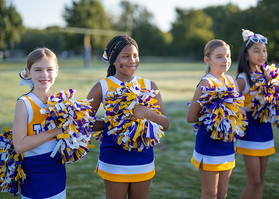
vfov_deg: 24.1
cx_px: 133
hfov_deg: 33.3
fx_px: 466
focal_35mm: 59
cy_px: 90
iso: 100
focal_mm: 50
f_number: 1.2
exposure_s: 1/2000
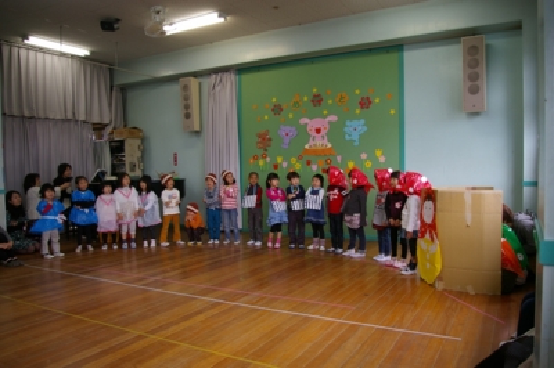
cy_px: 184
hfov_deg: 67.4
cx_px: 277
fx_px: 415
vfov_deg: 47.9
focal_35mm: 27
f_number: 4
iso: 200
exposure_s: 1/45
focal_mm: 18
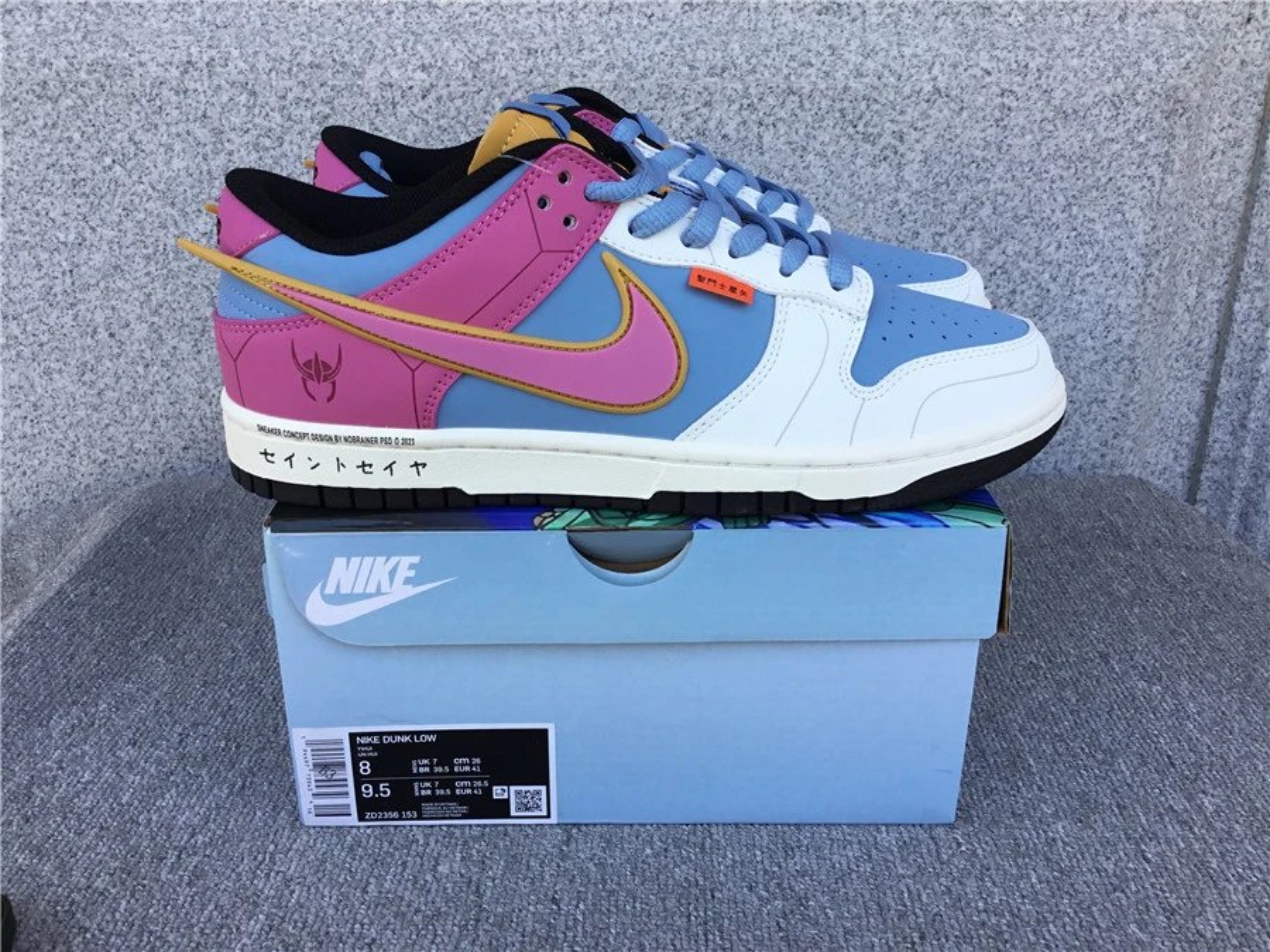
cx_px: 635
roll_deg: +0.2
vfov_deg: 45.4
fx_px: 1137
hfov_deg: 58.4
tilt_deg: -22.1
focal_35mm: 31
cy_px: 476
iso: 25
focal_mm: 3.3
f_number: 2.4
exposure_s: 1/226
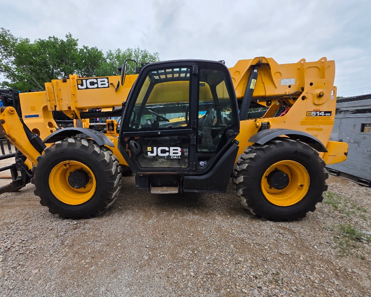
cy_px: 147
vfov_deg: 88.0
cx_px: 170
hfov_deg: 100.5
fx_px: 154
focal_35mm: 14
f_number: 1.9
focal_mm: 2.2
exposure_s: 1/1497
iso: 40
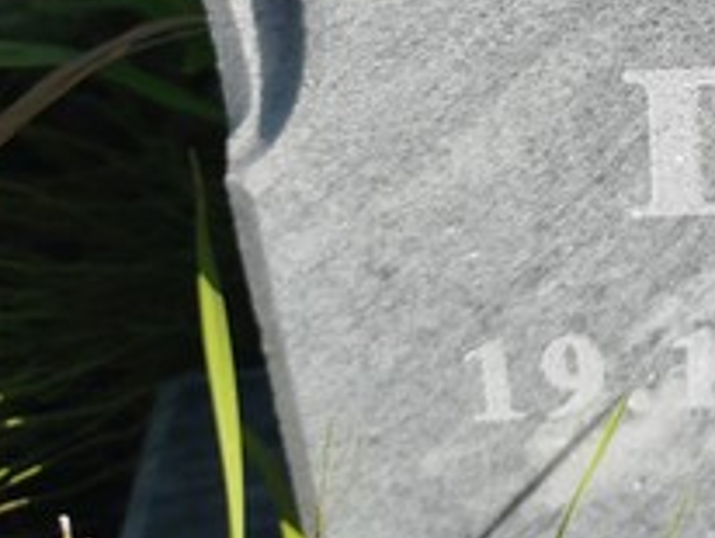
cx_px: 1069
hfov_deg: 18.6
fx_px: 1923
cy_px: -177
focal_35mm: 93
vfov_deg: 15.1
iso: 50
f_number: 1.7
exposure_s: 1/1079
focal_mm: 5.31
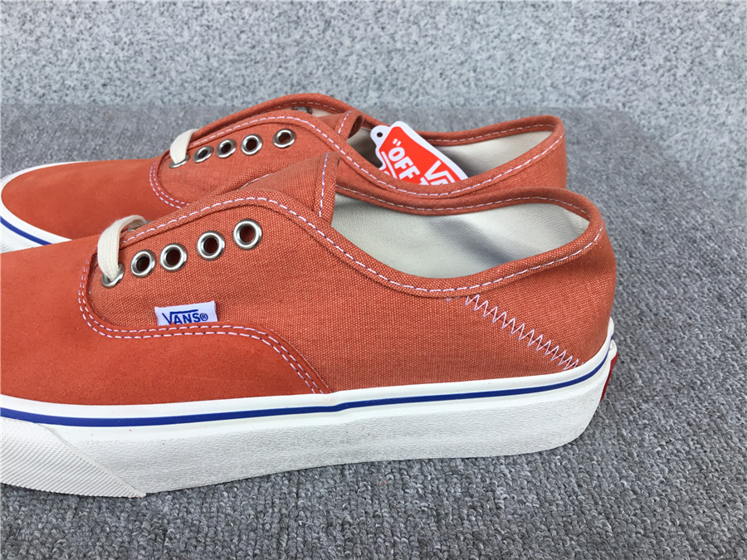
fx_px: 669
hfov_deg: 58.4
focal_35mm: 31
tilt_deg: -31.9
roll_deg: -3.0
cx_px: 374
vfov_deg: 45.4
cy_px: 280
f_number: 2.4
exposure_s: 1/351
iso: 25
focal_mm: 3.3
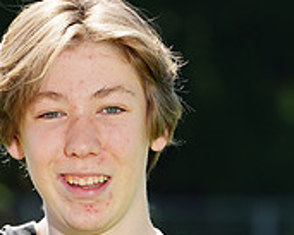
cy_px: 274
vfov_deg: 1.5
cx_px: 74
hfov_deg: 1.9
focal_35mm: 1019
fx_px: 8872
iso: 200
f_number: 10
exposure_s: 1/200
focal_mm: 321
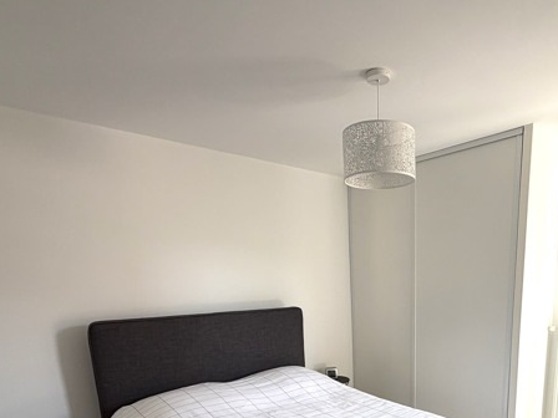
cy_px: 363
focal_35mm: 25
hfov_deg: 67.0
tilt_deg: -11.8
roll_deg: +0.7
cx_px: 384
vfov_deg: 49.8
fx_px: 403
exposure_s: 1/121
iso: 64
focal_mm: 2.22
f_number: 2.2
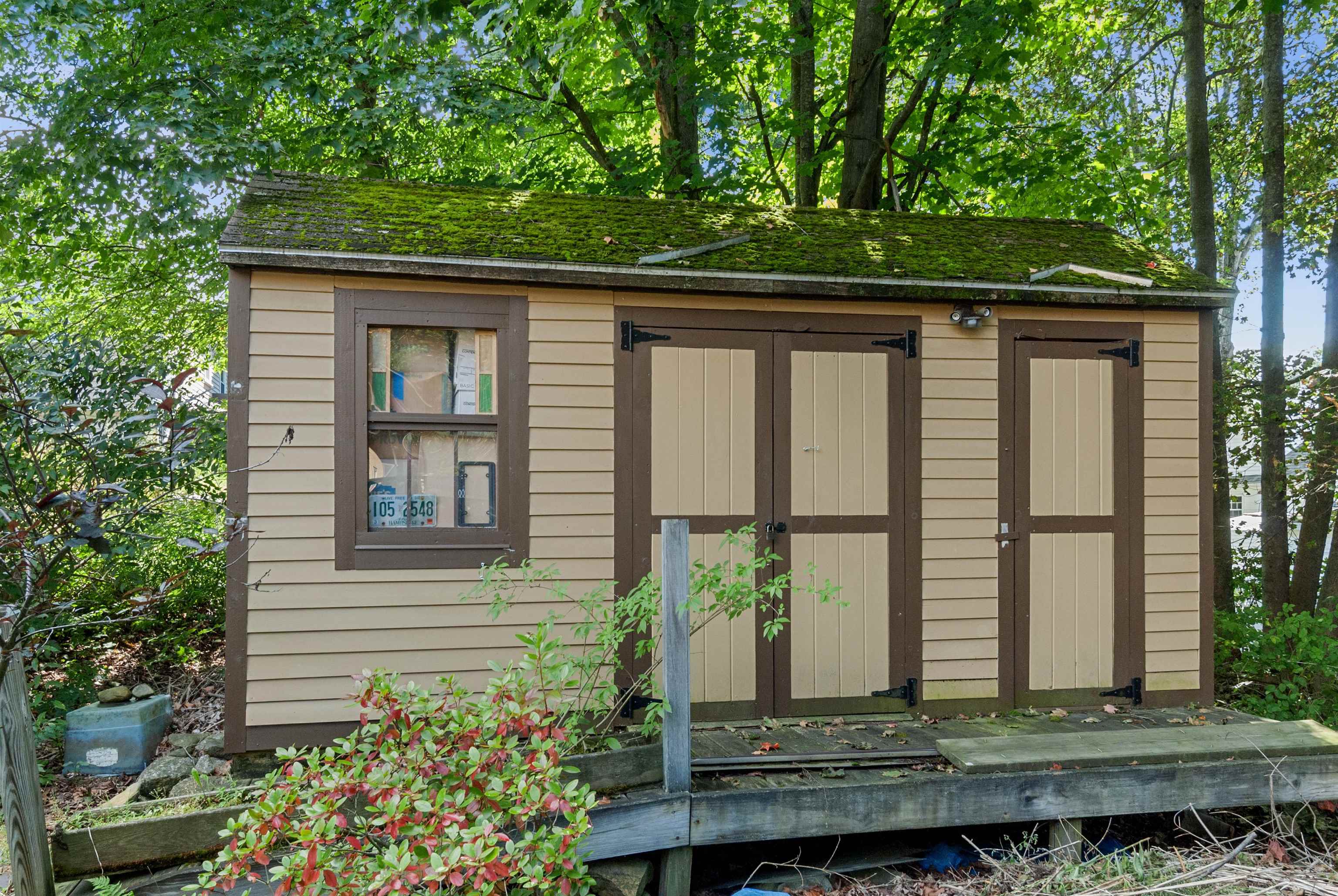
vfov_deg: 37.0
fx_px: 1340
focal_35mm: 36
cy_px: 448
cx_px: 669
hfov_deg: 53.1
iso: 200
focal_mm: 24
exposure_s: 1/25
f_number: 11
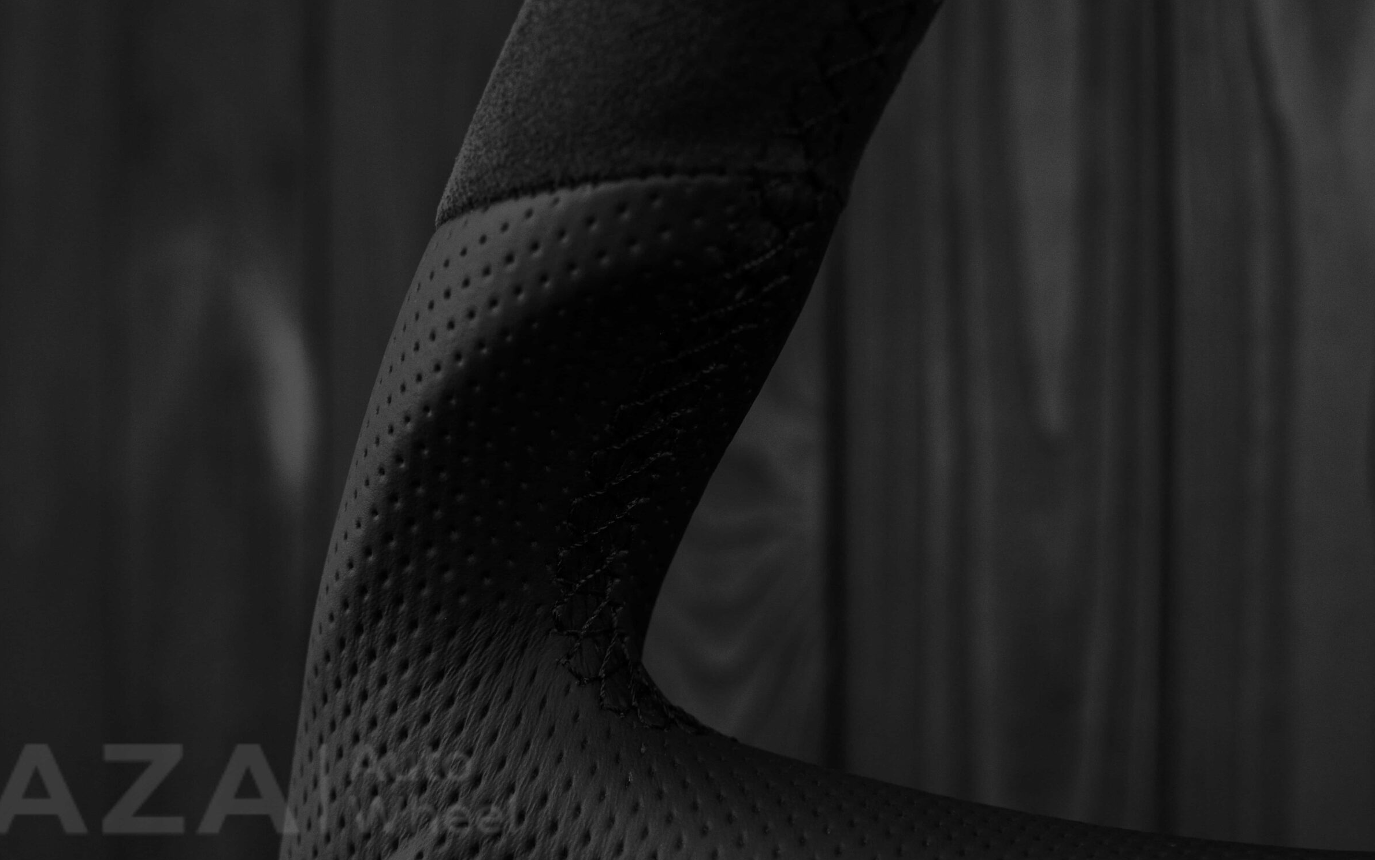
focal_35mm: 58
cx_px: 637
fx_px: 2157
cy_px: 463
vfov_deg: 22.5
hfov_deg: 35.3
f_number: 6.3
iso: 500
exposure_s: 1/125
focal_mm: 35
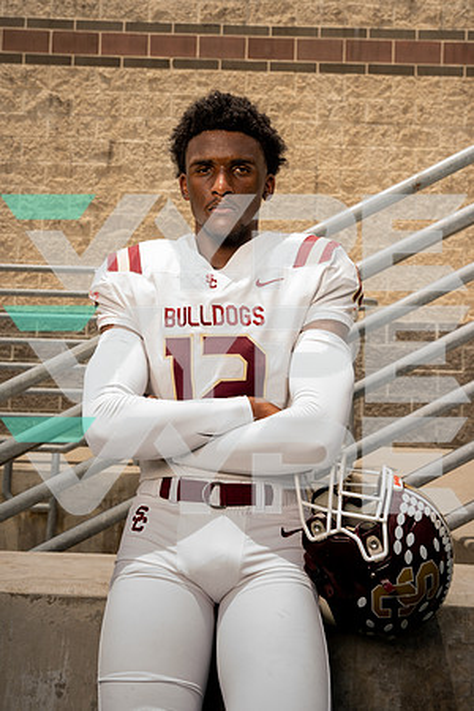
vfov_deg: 53.1
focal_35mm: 36
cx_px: 237
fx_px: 711
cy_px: 356
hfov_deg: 36.9
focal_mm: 36
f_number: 6.3
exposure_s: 1/200
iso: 50
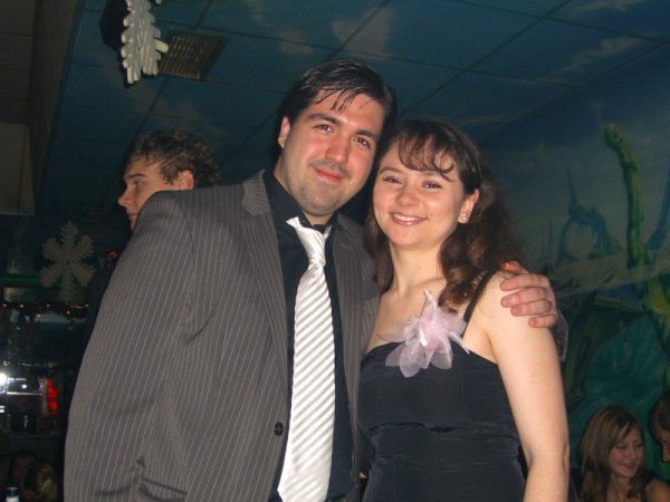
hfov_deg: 41.2
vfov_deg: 31.5
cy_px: 251
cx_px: 335
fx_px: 890
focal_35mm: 46
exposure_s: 1/60
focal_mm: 9.5
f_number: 3.1
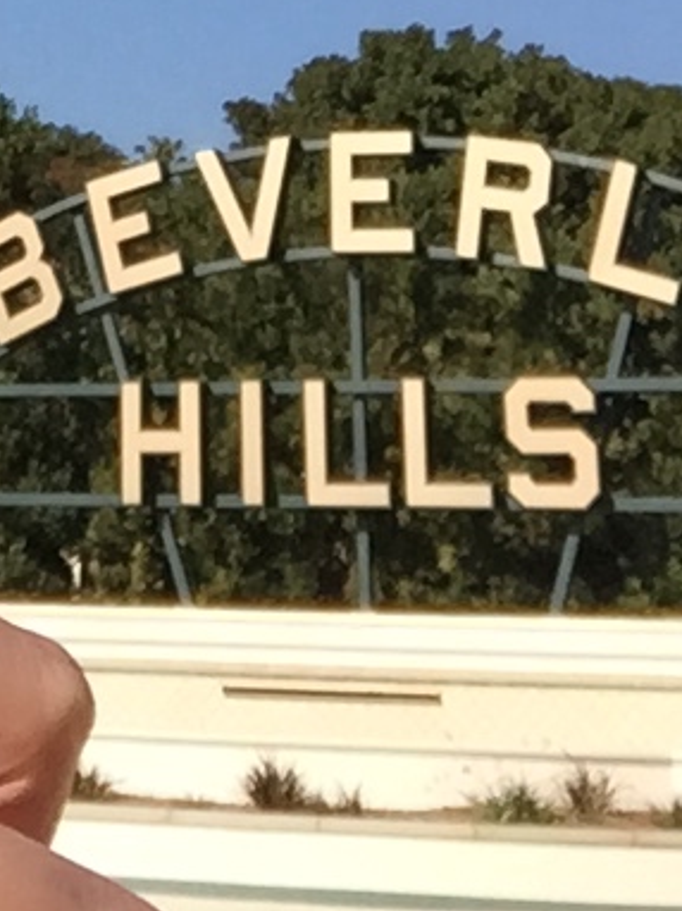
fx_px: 2735
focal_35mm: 104
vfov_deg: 16.5
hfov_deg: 13.8
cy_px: -606
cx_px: -155
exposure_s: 1/1828
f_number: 2.2
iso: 32
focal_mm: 2.65
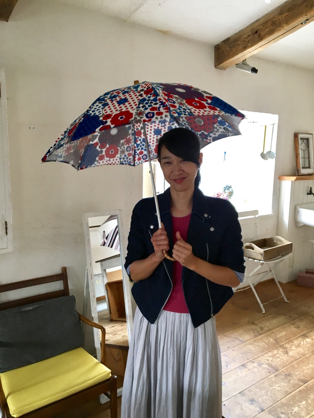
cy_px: 209
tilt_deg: -8.4
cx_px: 157
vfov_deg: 61.7
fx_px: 351
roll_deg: -0.1
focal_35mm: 29
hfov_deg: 48.2
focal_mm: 4.15
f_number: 2.2
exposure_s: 1/30
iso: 80
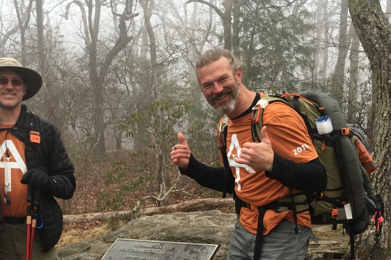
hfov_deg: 35.9
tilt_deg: -8.2
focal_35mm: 55
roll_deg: +1.1
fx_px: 597
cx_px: 129
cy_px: 222
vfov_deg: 24.1
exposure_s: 1/452
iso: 25
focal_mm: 4.15
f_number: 2.2
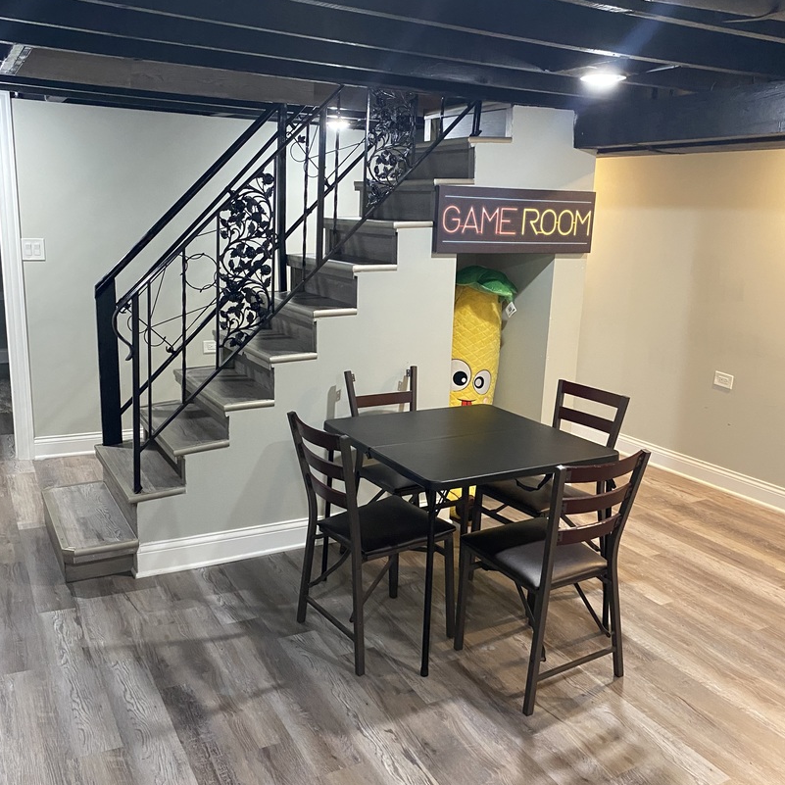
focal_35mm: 31
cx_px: 389
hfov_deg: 52.5
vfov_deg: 52.5
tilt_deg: -11.4
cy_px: 378
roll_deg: +0.3
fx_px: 795
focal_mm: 4.25
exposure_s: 1/60
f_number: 1.8
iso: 400
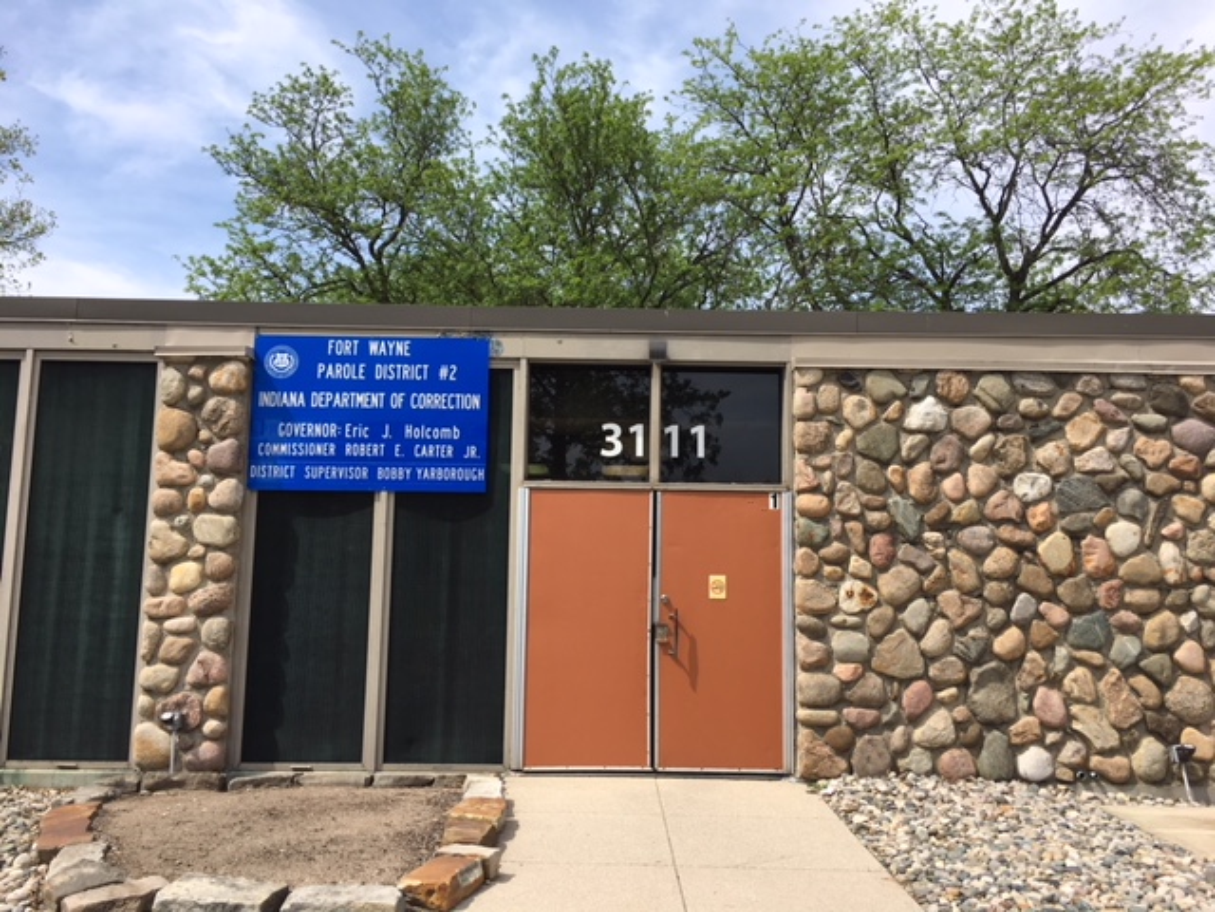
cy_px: 456
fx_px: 1018
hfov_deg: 61.7
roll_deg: +0.2
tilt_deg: +6.9
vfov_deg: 48.2
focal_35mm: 29
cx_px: 608
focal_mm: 4.15
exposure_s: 1/1282
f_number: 2.2
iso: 25
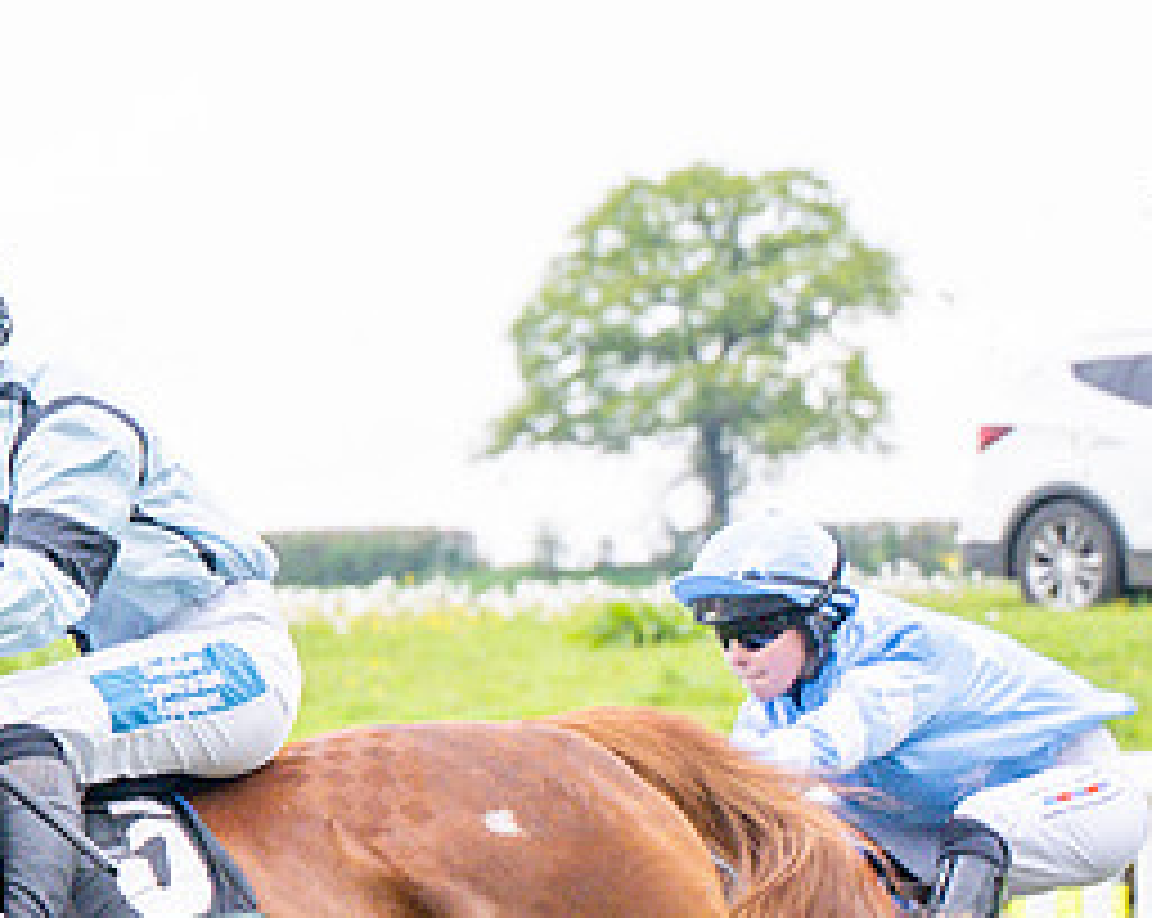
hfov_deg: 4.7
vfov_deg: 3.8
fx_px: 13924
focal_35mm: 409
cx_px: -68
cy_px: 1225
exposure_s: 1/1250
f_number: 4
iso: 400
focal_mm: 70
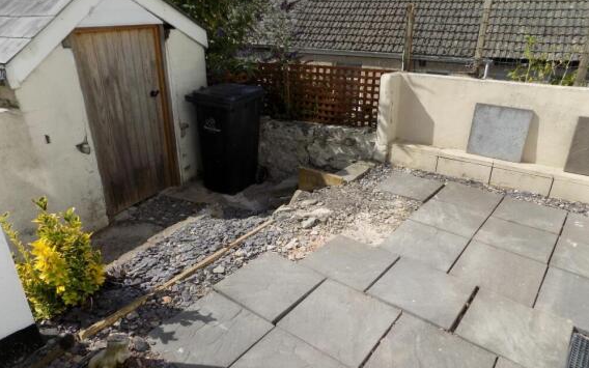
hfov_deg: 72.5
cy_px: 196
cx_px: 300
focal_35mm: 25
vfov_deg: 49.2
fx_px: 401
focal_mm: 4
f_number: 3.1
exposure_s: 1/1000
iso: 80
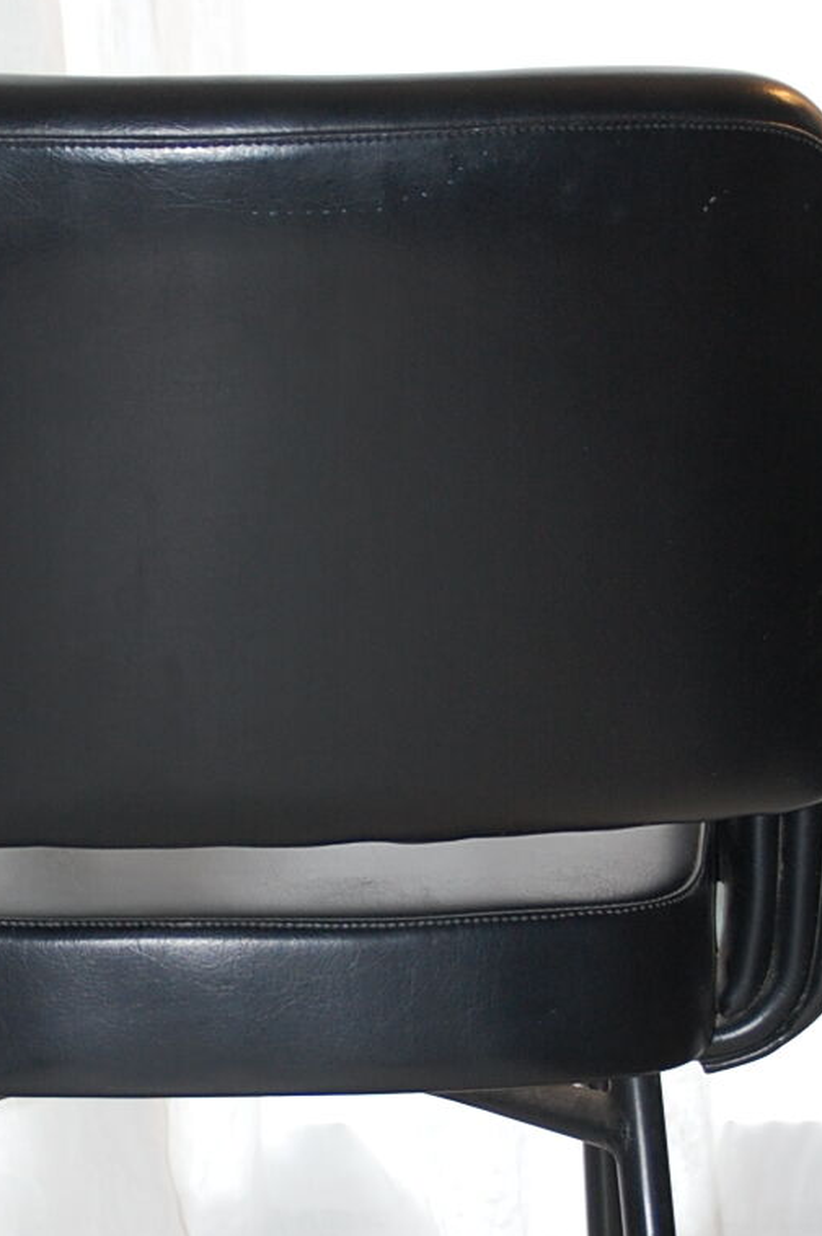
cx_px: 196
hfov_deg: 10.9
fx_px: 4289
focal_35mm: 125
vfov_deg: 16.3
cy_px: 916
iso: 400
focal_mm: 42
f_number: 4.5
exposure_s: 1/60
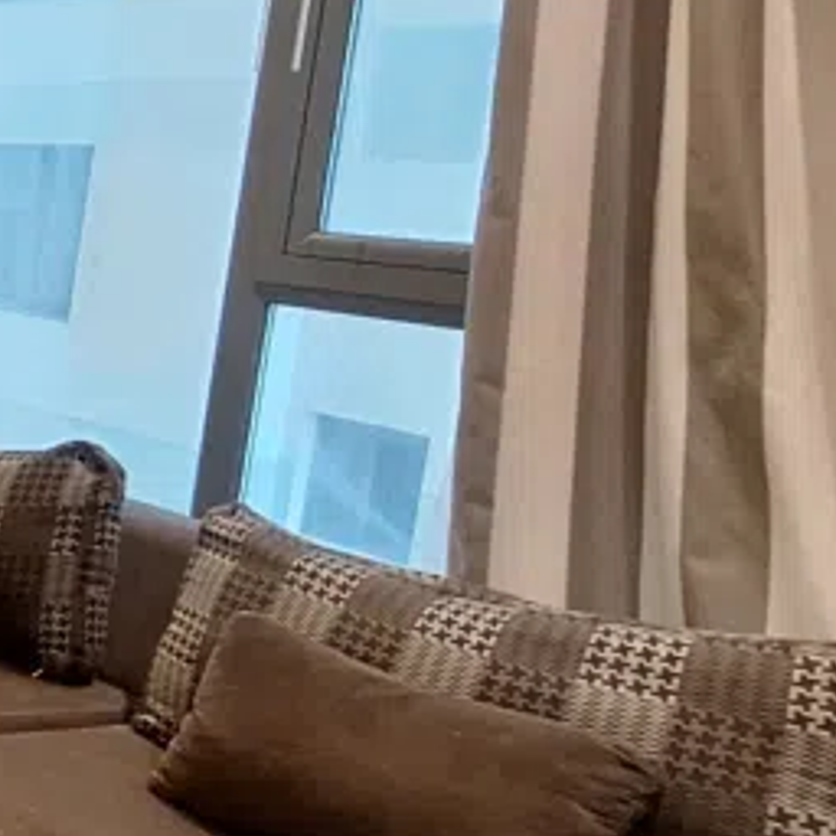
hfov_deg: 20.7
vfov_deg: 36.4
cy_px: 268
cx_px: -754
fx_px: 1257
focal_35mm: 46
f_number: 2.2
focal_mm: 1.74
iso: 250
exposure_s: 1/25
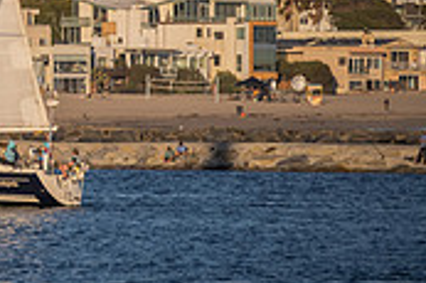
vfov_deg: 2.3
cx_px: -234
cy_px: -169
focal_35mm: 588
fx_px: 6951
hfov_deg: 3.5
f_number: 6.3
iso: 320
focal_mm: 175
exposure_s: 1/1600
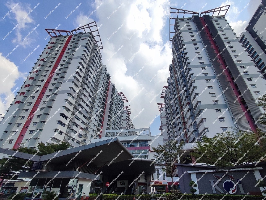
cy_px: 100
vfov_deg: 78.1
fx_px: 123
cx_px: 133
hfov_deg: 94.5
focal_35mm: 16
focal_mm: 1.65
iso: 50
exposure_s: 1/1828
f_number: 2.2
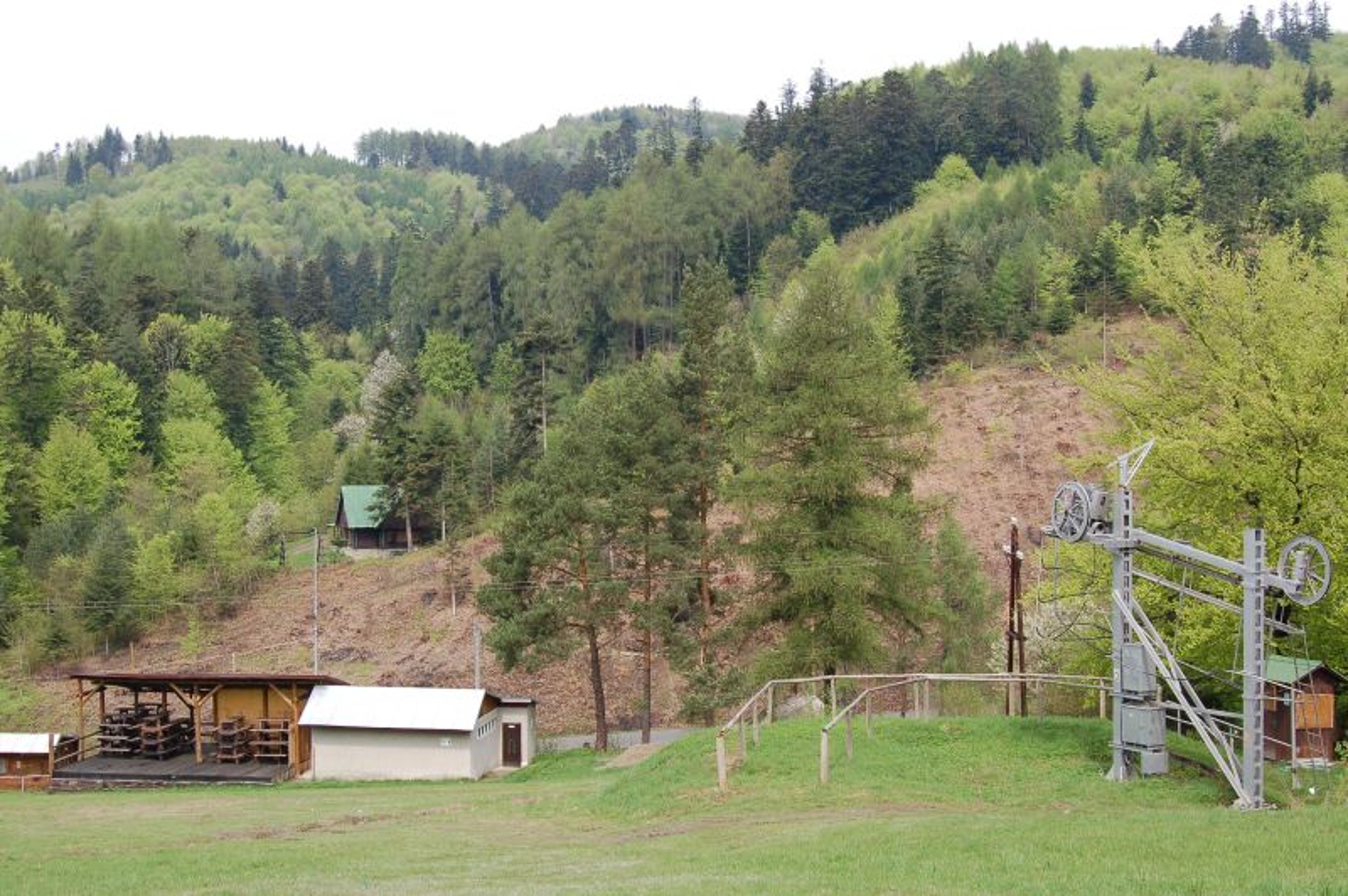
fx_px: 1684
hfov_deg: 43.6
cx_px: 674
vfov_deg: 29.8
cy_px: 448
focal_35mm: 45
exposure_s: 1/250
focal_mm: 30
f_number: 10
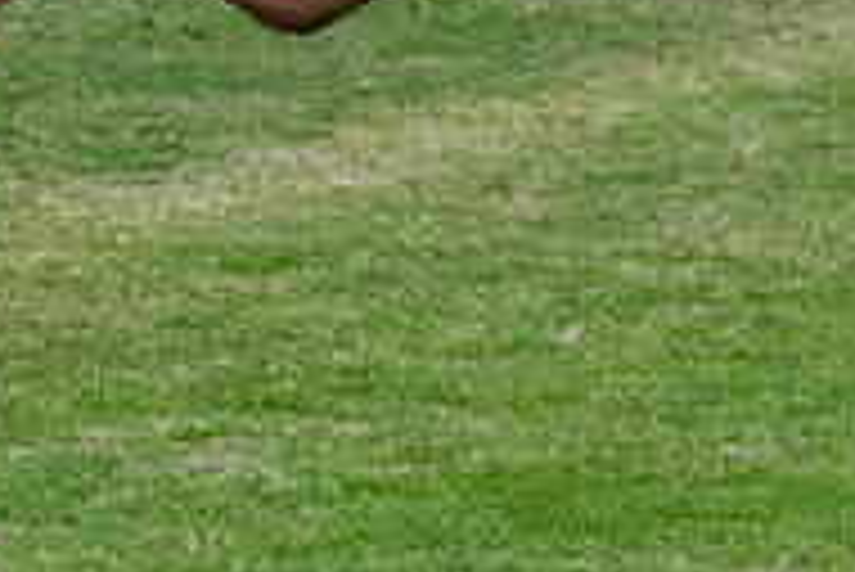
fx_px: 18776
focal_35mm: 790
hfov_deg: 2.6
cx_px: 43
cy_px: -51
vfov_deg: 1.7
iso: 1000
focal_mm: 170
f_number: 5
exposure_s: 1/1600
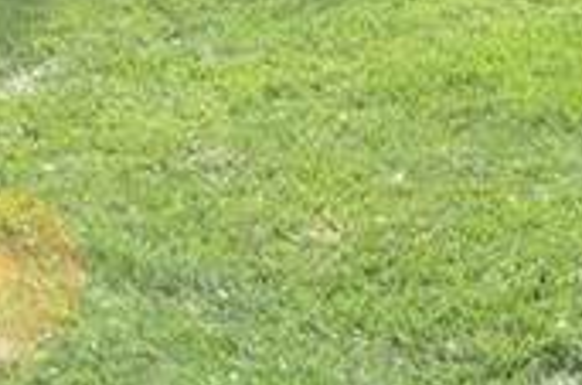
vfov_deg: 7.4
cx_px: 146
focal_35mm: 162
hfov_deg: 12.7
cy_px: -767
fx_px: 2612
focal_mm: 18
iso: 280
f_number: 7.1
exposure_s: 1/200
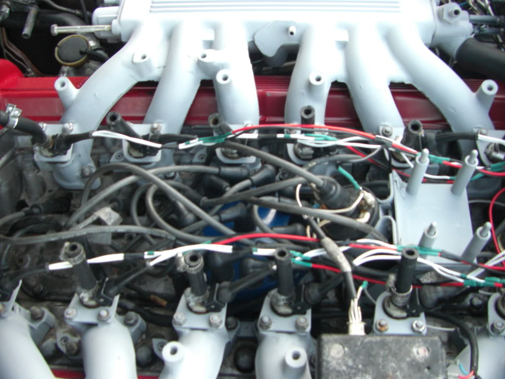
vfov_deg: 37.7
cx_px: 252
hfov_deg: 49.0
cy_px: 190
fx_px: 554
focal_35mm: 38
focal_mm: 6.3
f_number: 3.4
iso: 200
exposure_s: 1/30
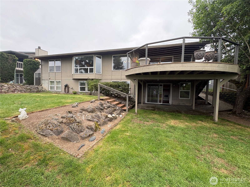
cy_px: 94
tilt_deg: -1.9
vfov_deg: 85.7
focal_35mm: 14
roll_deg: -0.8
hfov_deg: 102.1
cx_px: 125
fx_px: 101
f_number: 2.2
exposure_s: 1/257
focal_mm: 2.22
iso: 50
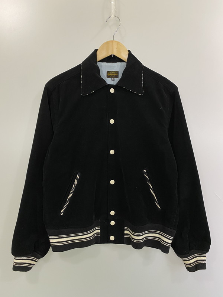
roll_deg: +0.3
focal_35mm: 26
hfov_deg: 53.1
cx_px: 112
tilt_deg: -20.0
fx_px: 223
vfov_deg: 67.3
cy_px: 148
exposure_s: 1/50
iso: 64
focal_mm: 4.25
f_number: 1.8
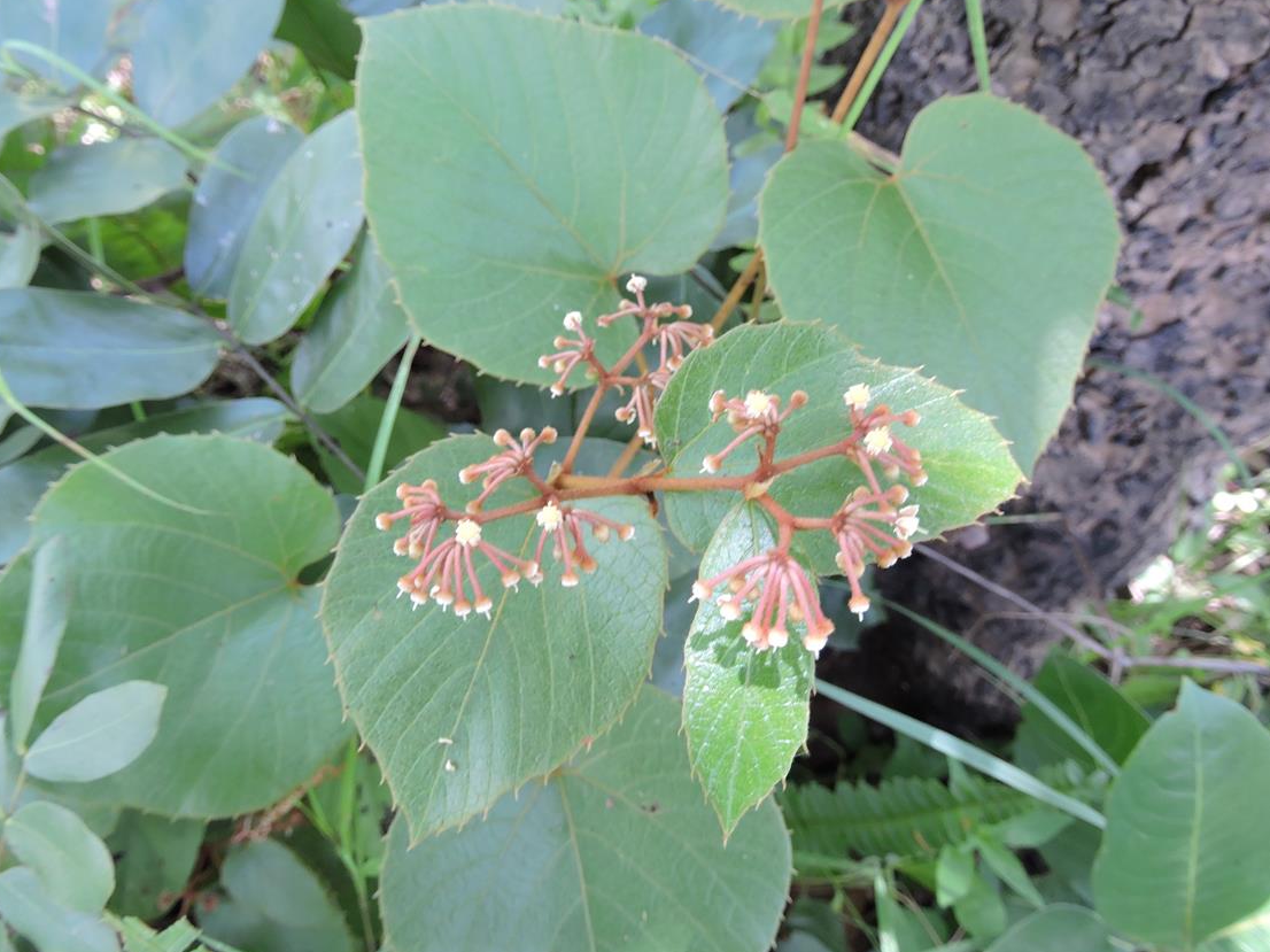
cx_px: 588
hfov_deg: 67.2
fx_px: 954
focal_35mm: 26
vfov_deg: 53.0
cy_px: 502
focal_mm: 4.3
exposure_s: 1/30
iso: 160
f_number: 3.3
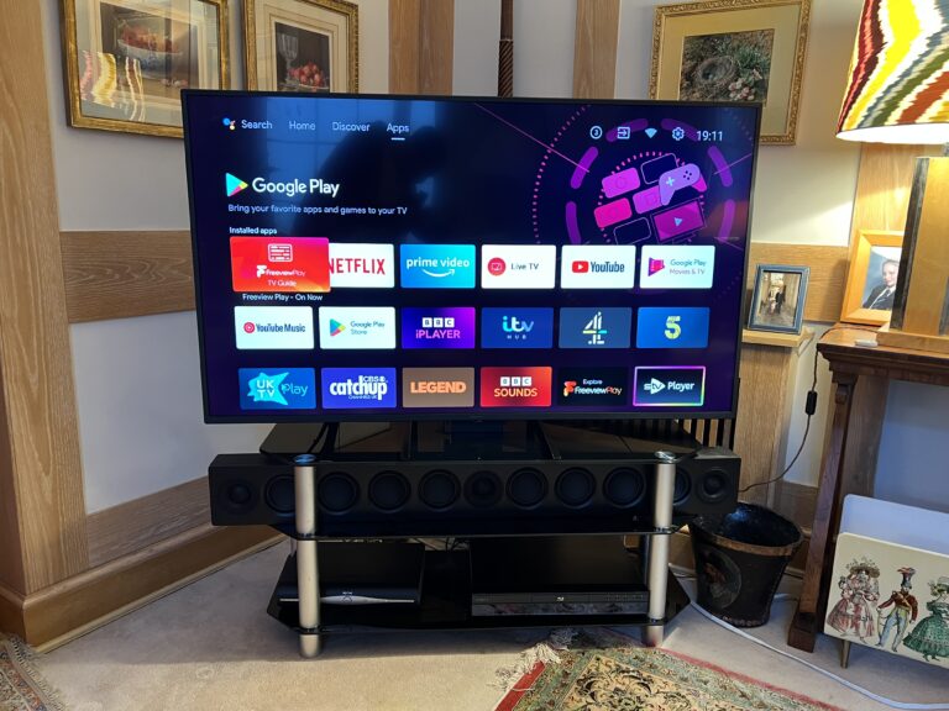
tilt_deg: -11.1
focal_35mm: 26
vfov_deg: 53.1
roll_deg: -1.3
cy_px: 356
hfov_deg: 67.3
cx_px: 474
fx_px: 713
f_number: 1.5
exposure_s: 1/50
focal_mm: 5.7
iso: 320
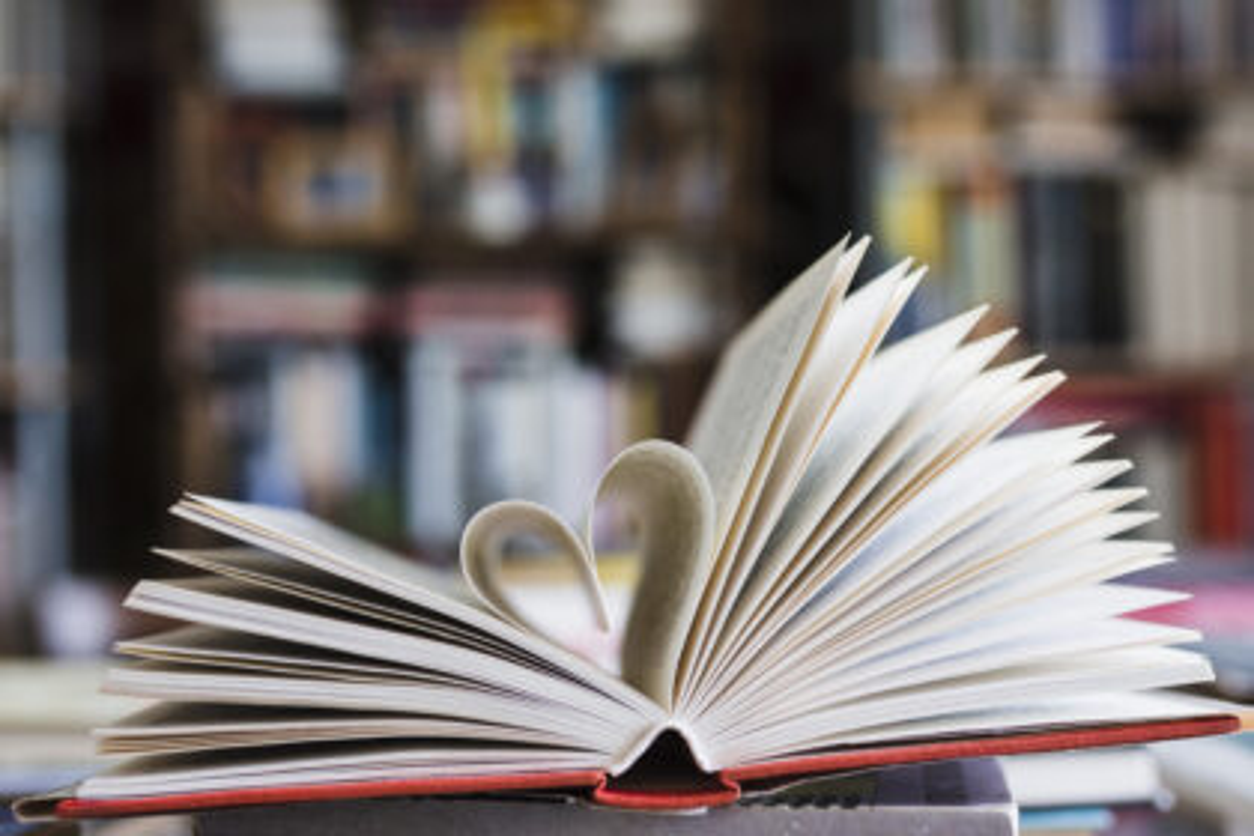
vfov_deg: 25.8
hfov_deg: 37.9
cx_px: 627
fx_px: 1829
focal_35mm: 52
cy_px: 418
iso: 320
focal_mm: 35
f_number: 2.5
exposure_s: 1/125
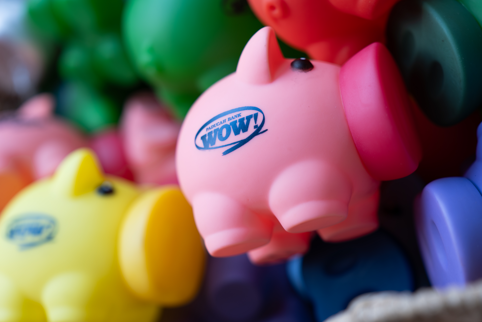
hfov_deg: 33.4
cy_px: 161
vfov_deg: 22.6
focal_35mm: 60
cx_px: 241
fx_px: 803
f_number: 2.8
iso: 100
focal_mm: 60
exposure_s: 1/500
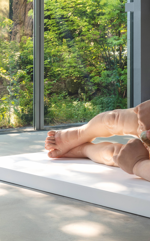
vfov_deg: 20.6
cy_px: 118
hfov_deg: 12.5
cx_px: 206
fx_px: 661
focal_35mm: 101
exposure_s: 1/2
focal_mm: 48
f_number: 11
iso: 100
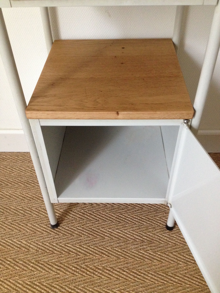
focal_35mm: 35
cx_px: 110
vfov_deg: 52.6
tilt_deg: -43.2
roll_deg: +1.5
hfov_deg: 40.7
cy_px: 146
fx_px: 297
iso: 320
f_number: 2.4
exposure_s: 1/20
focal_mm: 4.28
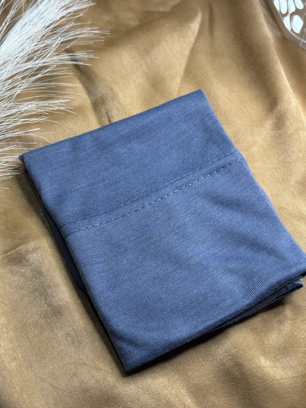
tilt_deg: -59.7
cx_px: 153
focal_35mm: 52
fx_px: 613
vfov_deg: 36.8
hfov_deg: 28.0
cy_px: 204
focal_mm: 5.96
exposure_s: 1/56
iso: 125
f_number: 1.6
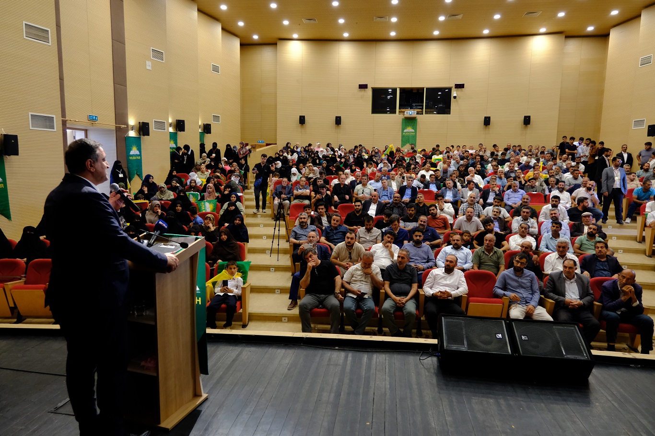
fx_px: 437
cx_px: 328
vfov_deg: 53.1
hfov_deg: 73.8
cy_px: 218
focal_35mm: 24
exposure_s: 1/50
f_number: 4
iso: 1600
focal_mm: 16
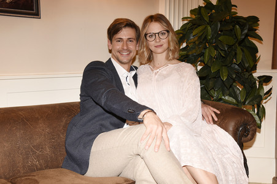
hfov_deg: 39.6
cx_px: 138
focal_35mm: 50
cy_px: 92
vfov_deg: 27.0
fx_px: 384
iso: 1600
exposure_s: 1/80
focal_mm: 50
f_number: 6.3
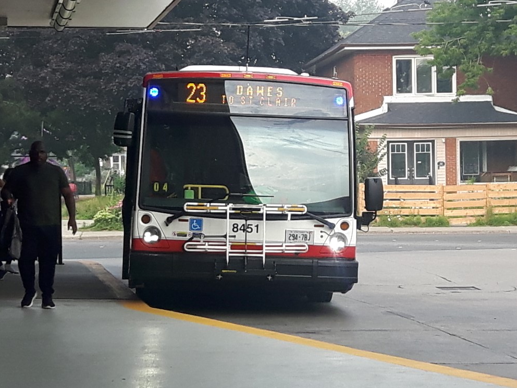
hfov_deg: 56.8
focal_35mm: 32
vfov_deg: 44.2
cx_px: 265
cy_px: 198
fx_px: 478
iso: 40
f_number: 1.9
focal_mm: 3.7
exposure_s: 1/314
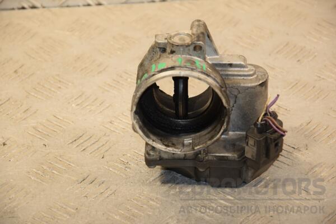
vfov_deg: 8.7
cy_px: 112
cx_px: 168
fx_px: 1470
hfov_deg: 13.0
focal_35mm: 158
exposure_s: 1/160
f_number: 5.6
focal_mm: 105
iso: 800
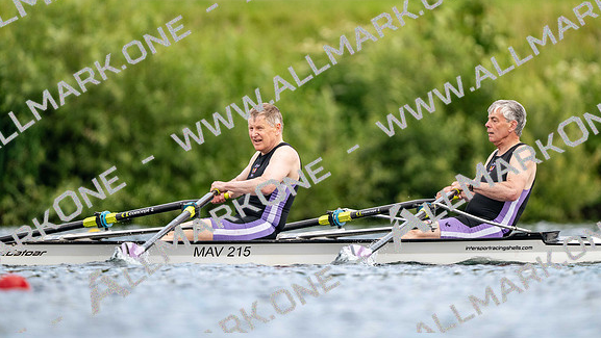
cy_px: 154
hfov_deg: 2.4
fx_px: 14092
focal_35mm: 884
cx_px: 300
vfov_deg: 1.4
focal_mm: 840
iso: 1250
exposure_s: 1/2500
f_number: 5.6
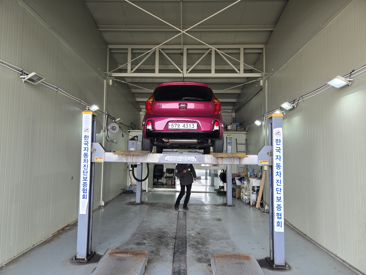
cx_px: 183
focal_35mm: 23
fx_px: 243
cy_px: 138
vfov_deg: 58.9
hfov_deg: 73.9
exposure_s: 1/120
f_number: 1.8
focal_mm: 5.4
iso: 32
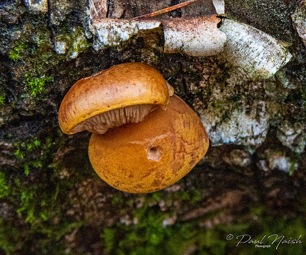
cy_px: 63
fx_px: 4799
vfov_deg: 3.0
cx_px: 245
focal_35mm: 521
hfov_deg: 3.7
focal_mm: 250
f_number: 18
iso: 2500
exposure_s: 1/100
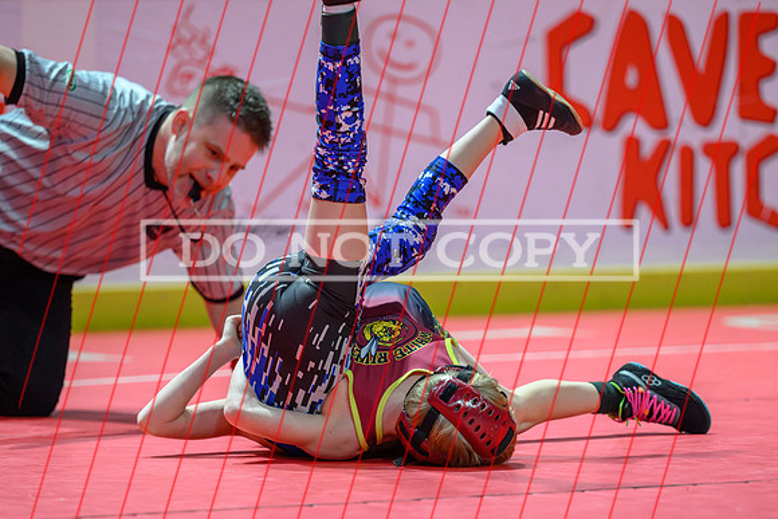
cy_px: 343
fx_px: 4609
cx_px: 404
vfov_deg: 6.4
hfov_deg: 9.6
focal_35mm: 213
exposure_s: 1/800
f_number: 2.8
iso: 2500
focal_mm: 160
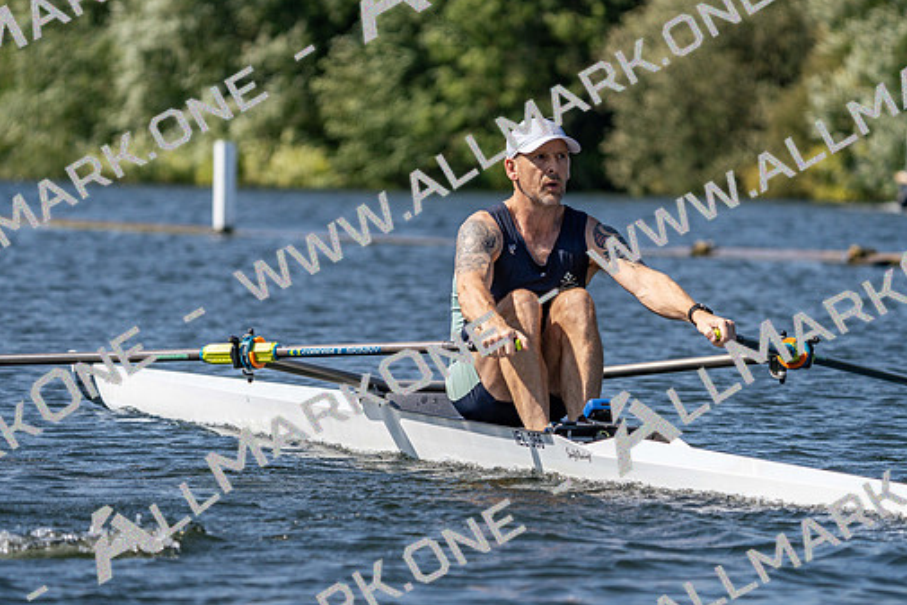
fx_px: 7232
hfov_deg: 7.2
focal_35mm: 287
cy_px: 306
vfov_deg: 4.8
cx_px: 456
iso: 250
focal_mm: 250
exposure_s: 1/2000
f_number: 5.6
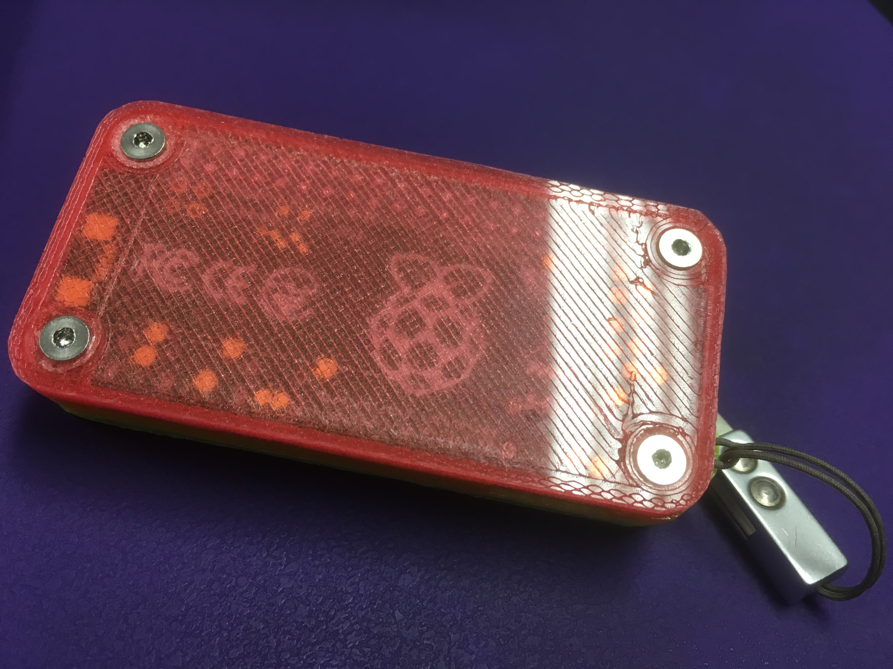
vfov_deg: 48.2
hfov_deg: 61.7
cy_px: 334
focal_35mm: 29
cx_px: 446
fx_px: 748
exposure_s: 1/33
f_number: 2.2
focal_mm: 4.15
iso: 50
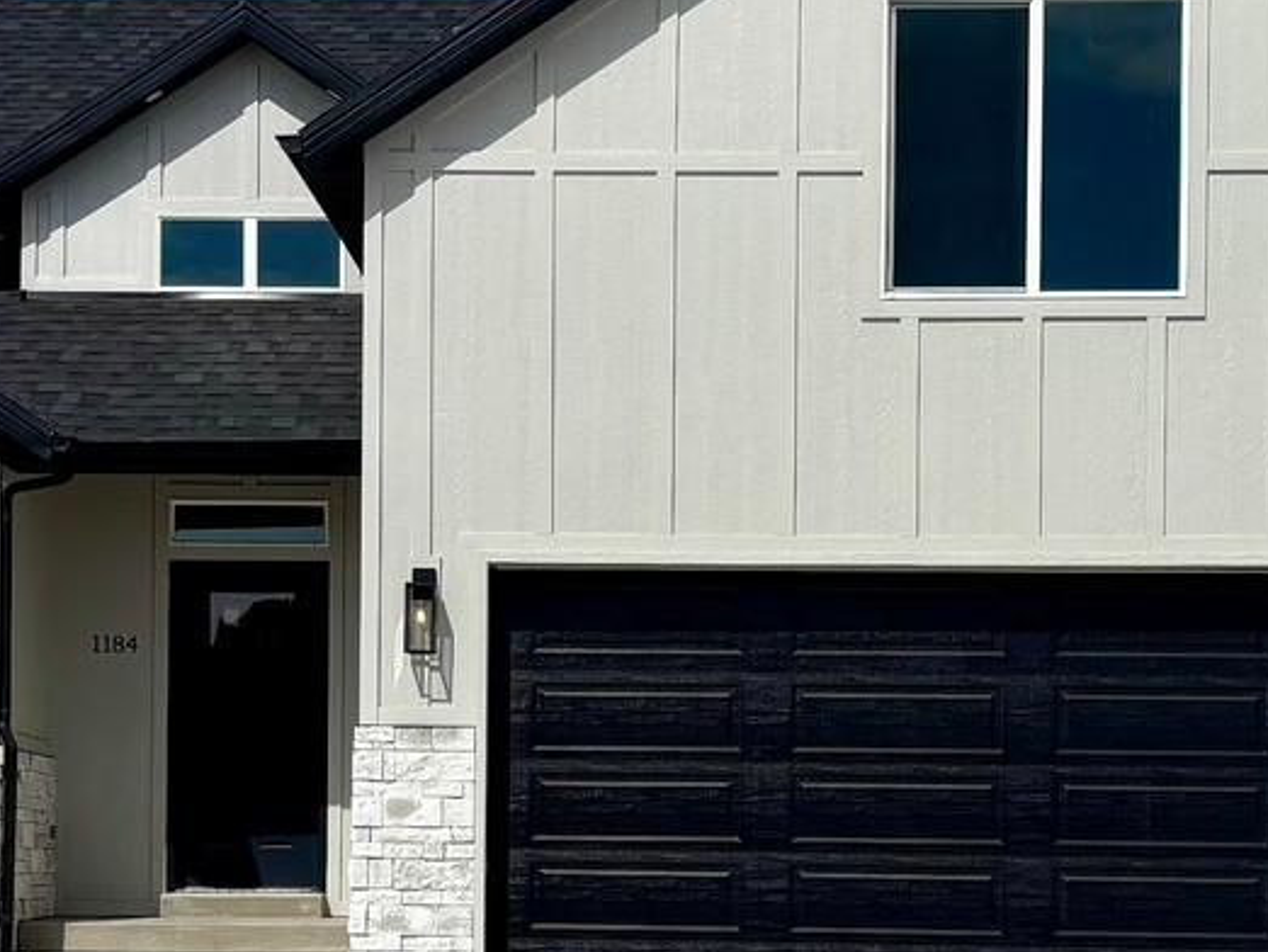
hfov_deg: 19.2
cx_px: 583
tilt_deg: +1.4
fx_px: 3738
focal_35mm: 102
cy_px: 804
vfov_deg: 14.4
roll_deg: +0.0
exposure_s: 1/7692
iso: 50
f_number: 1.6
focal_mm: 5.96
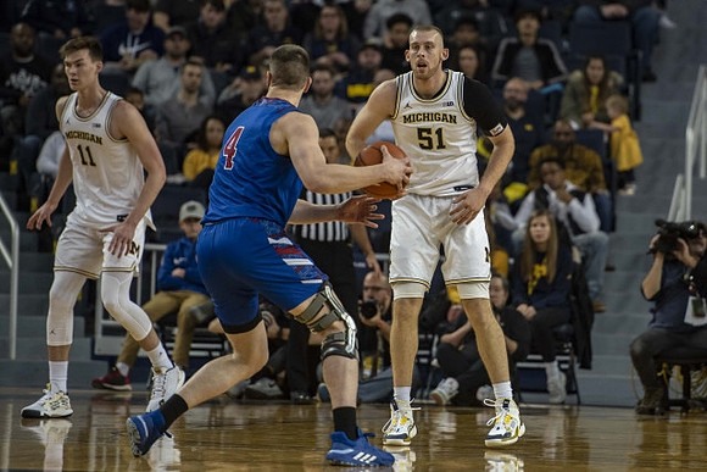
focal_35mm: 279
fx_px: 5478
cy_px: 182
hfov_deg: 7.4
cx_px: 488
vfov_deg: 4.9
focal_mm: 200
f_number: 2.8
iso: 1250
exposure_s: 1/1000
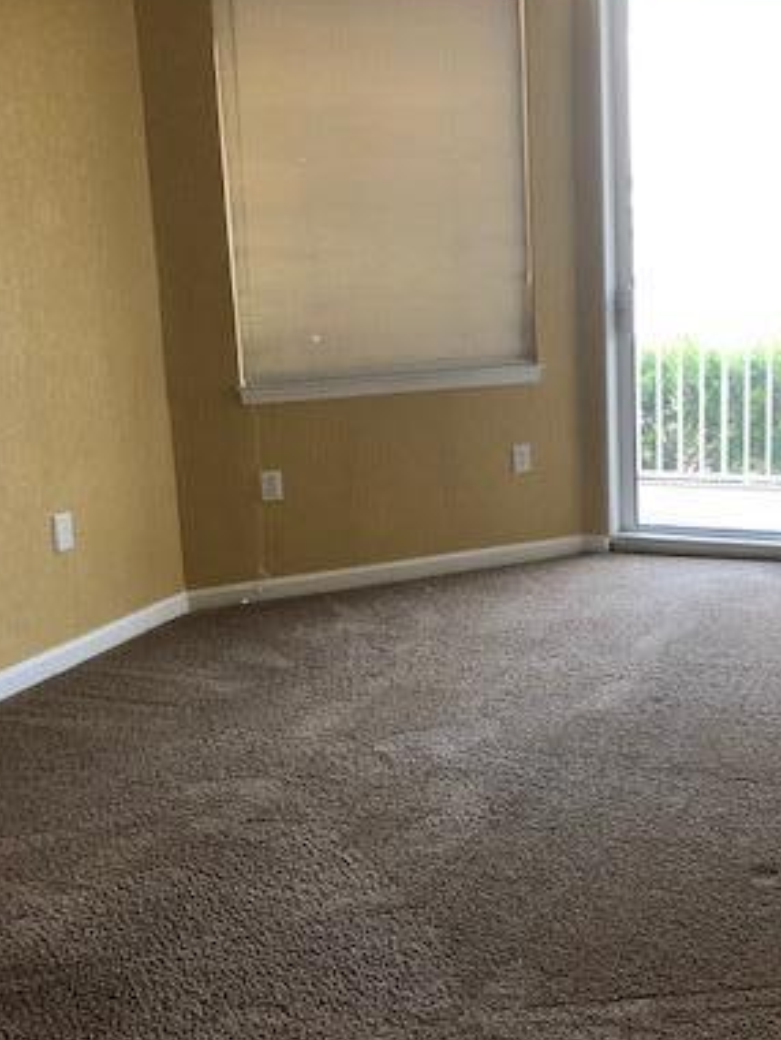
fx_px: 1413
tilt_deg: -10.6
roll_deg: +0.7
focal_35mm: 47
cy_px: 530
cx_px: 612
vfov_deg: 40.4
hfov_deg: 30.2
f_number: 1.8
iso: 32
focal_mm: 4
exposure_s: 1/24
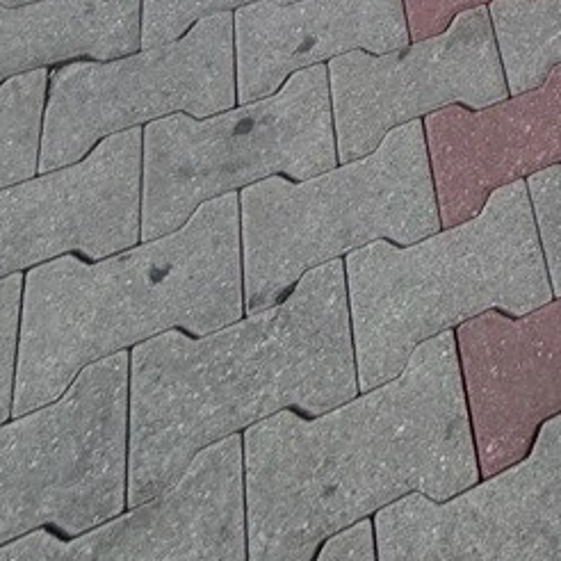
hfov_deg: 18.6
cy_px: -661
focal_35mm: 67
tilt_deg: -19.6
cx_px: 1065
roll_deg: -10.1
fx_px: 1228
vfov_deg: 16.6
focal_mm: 2.22
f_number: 2.2
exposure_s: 1/121
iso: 250
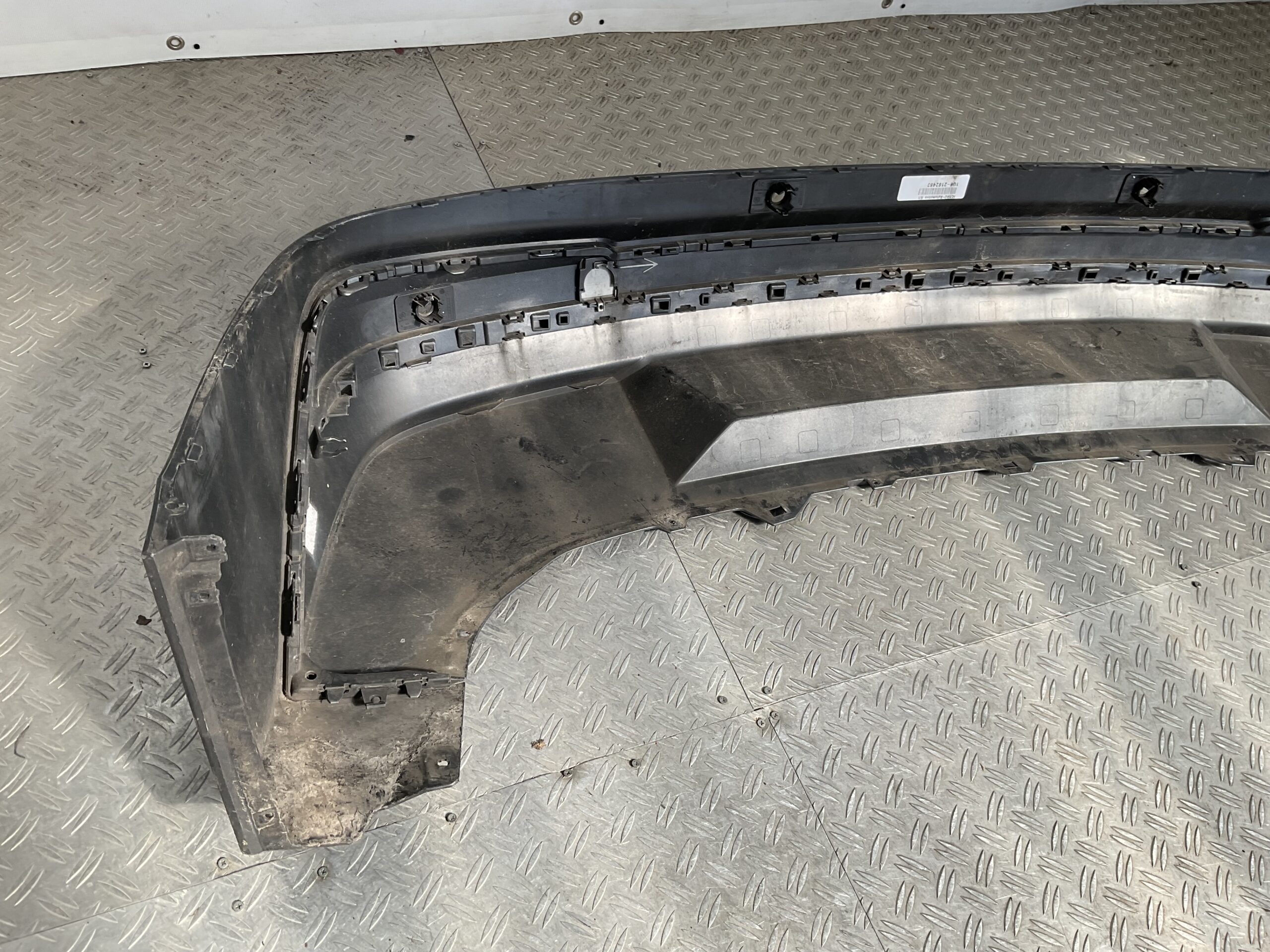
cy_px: 476
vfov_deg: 48.2
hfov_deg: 61.7
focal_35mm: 29
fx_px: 1064
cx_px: 635
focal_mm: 3
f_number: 1.8
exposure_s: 1/473
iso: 16
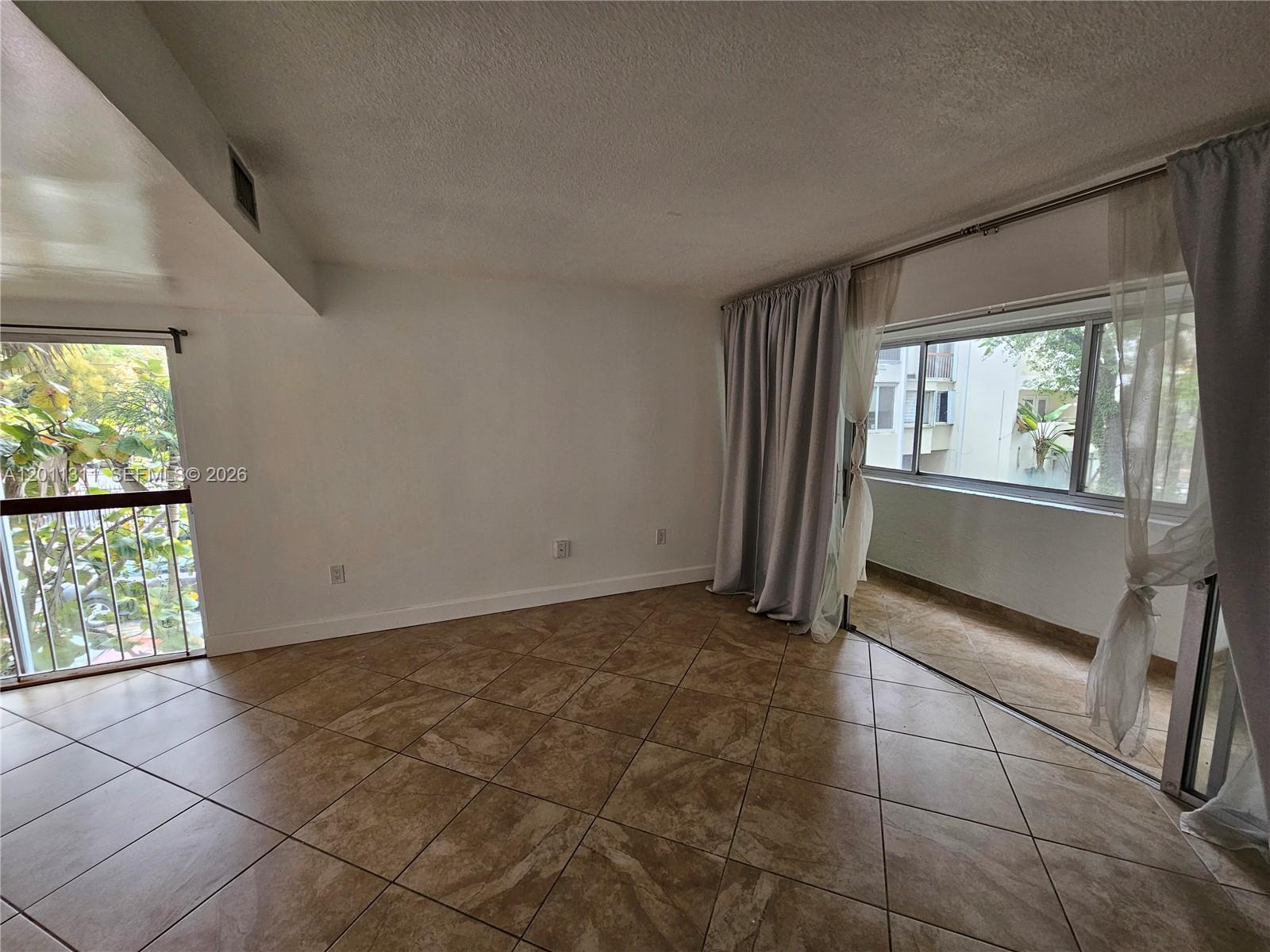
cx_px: 635
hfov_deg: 106.2
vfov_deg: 89.9
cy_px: 476
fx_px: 477
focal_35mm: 13
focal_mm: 2.2
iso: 160
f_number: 2.2
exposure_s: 1/60
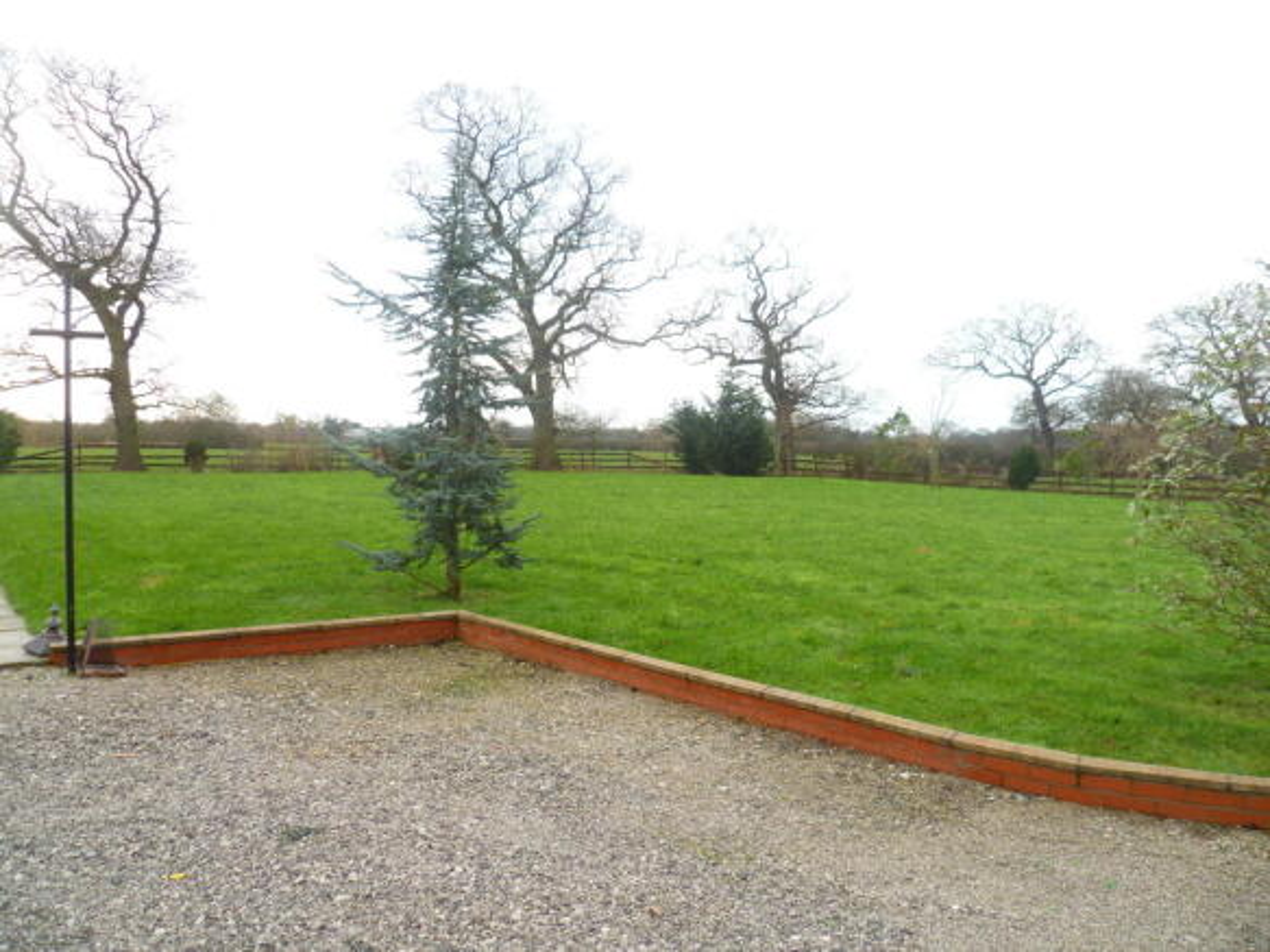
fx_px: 1027
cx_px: 635
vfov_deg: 49.7
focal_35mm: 28
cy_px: 476
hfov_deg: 63.5
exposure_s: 1/125
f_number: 2.8
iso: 80
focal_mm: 5
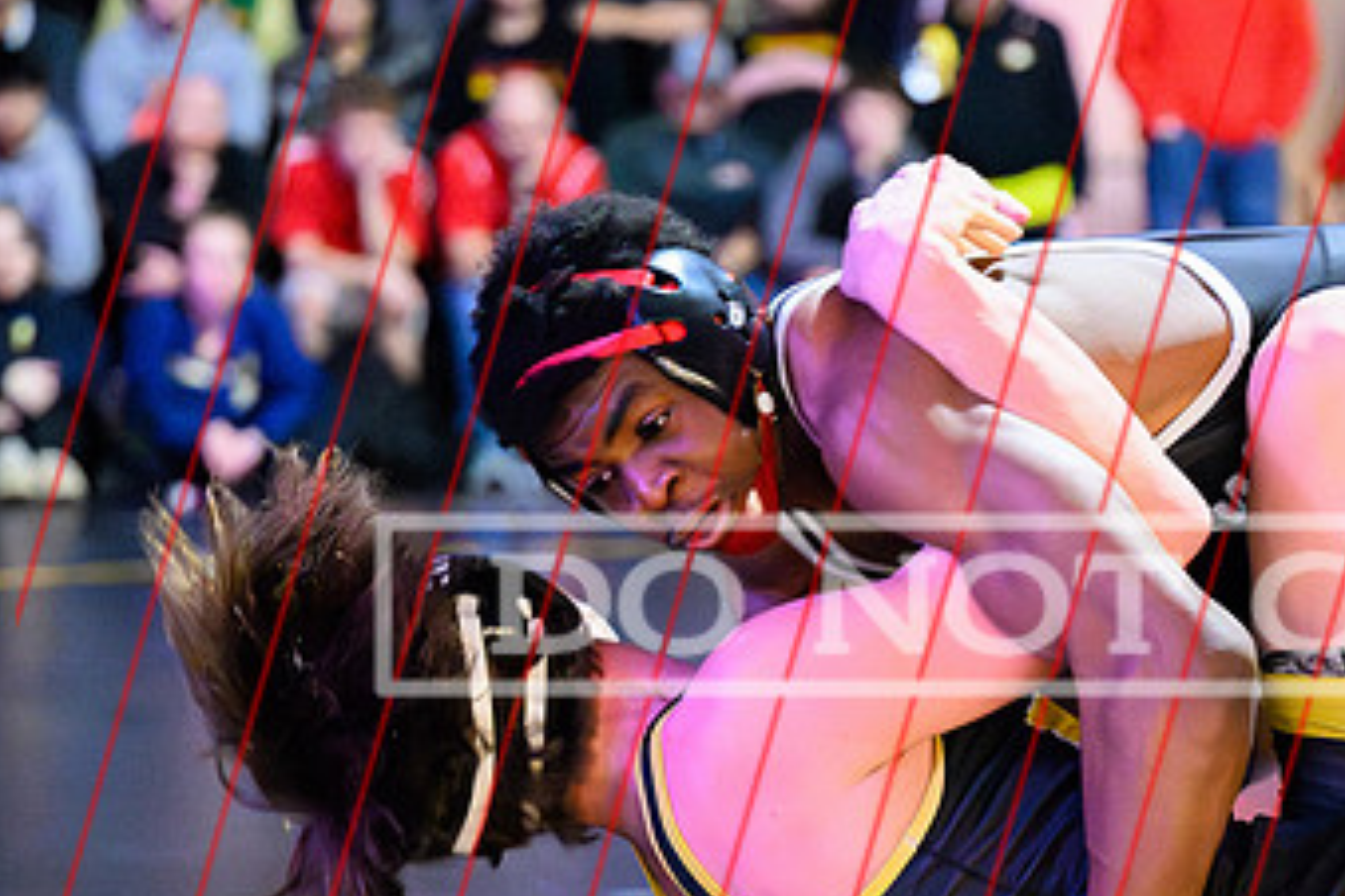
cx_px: 897
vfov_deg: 9.2
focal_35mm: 149
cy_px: 683
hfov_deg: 13.8
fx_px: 5566
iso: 25600
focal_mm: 70
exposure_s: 1/640
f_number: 2.8
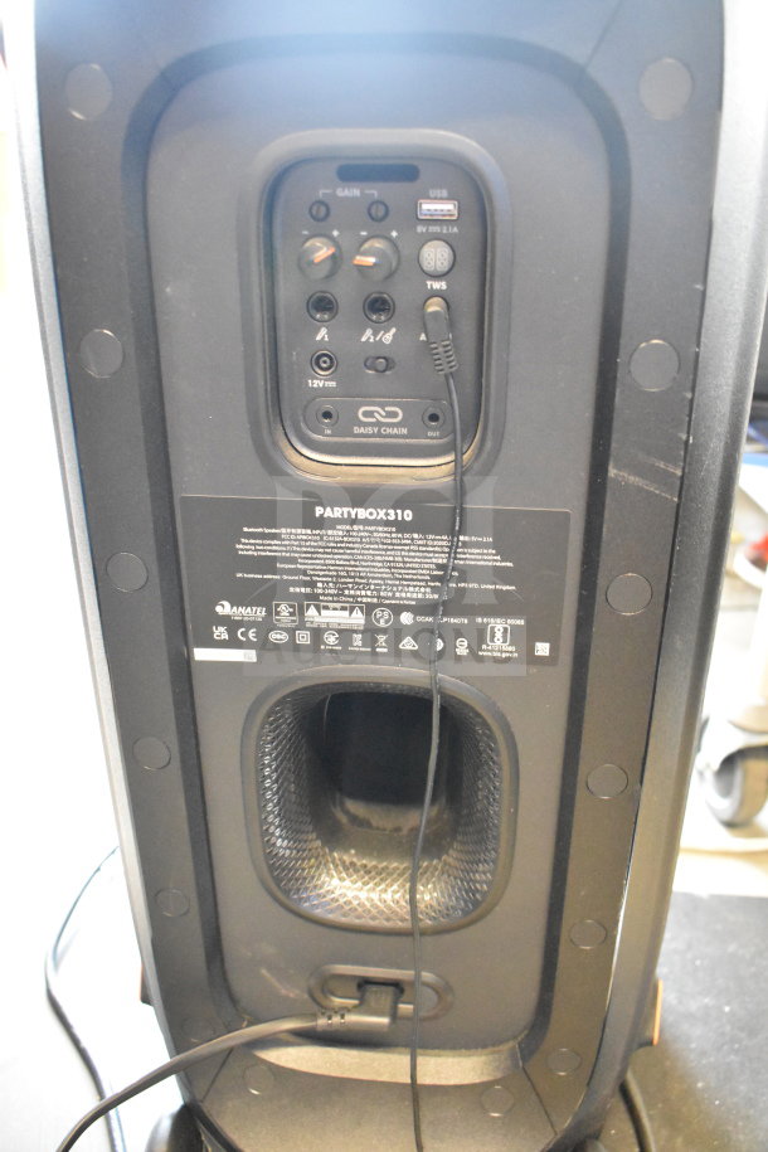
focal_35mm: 32
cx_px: 384
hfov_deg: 41.7
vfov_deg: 59.5
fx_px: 1008
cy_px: 576
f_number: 3.8
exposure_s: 1/30
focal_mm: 21
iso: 9000
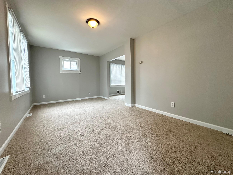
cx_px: 116
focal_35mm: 14
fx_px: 94
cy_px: 88
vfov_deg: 85.7
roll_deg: +0.3
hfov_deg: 102.1
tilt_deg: -4.5
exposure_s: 1/60
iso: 200
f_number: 2.2
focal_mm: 2.22
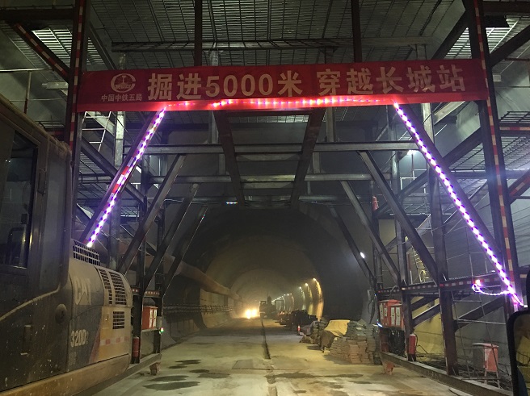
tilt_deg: +13.1
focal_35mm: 29
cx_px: 265
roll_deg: +0.4
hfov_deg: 61.7
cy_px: 198
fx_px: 444
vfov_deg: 48.2
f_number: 2.2
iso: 80
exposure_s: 1/4
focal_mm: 4.15
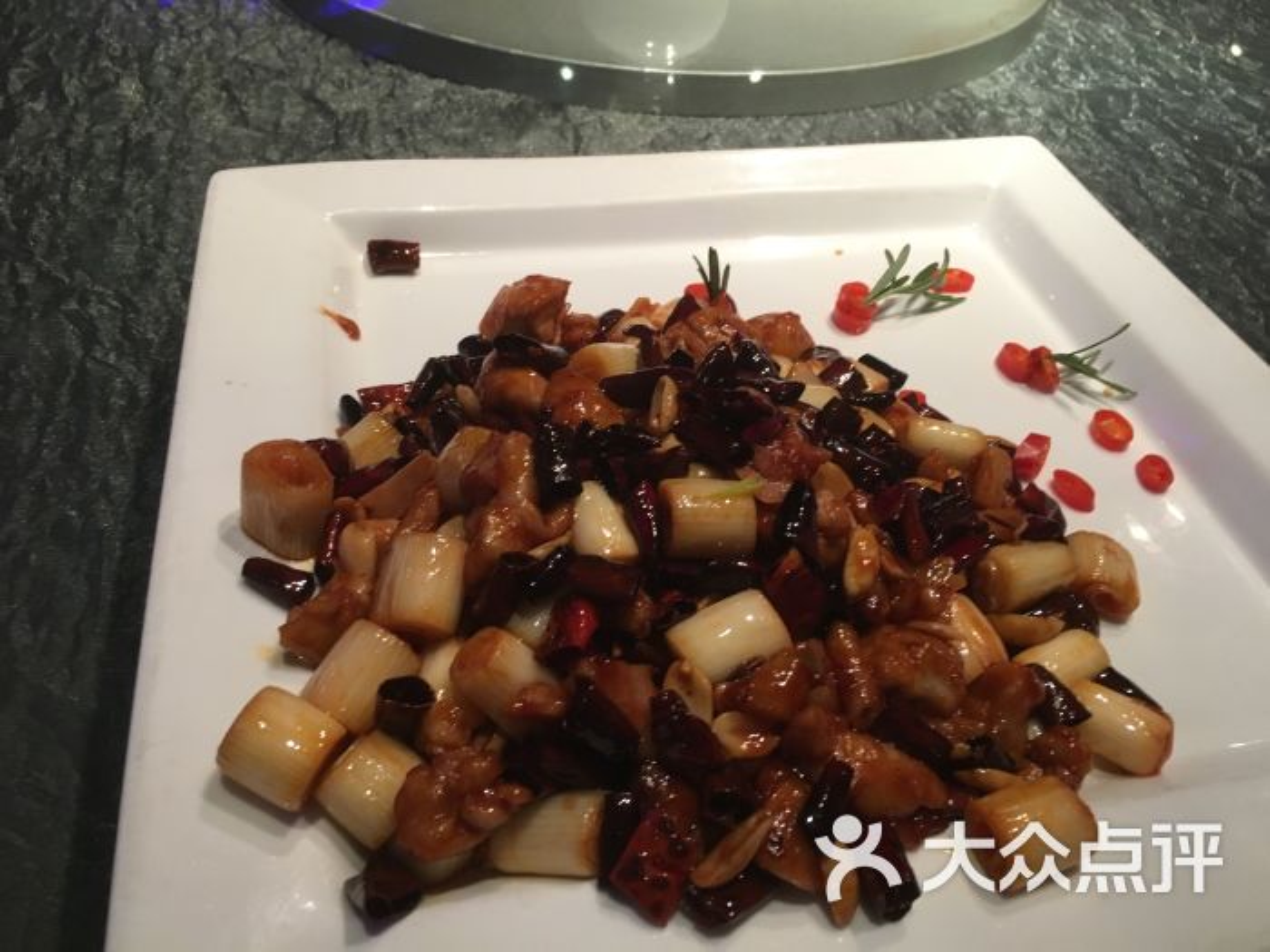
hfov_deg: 61.7
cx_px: 635
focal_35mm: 29
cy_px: 476
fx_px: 1064
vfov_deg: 48.2
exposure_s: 1/33
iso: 160
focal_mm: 4.15
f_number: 2.2
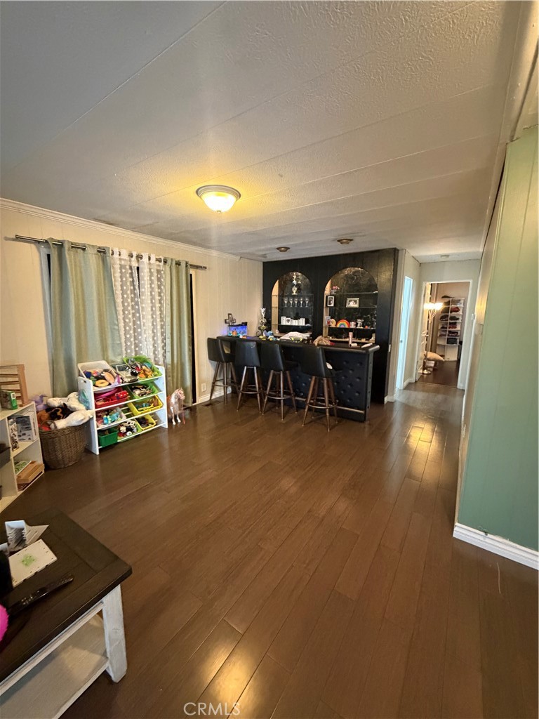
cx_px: 270
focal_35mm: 14
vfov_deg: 102.1
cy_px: 360
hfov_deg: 85.7
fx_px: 291
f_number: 2.2
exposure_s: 1/40
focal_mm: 2.22
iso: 1000
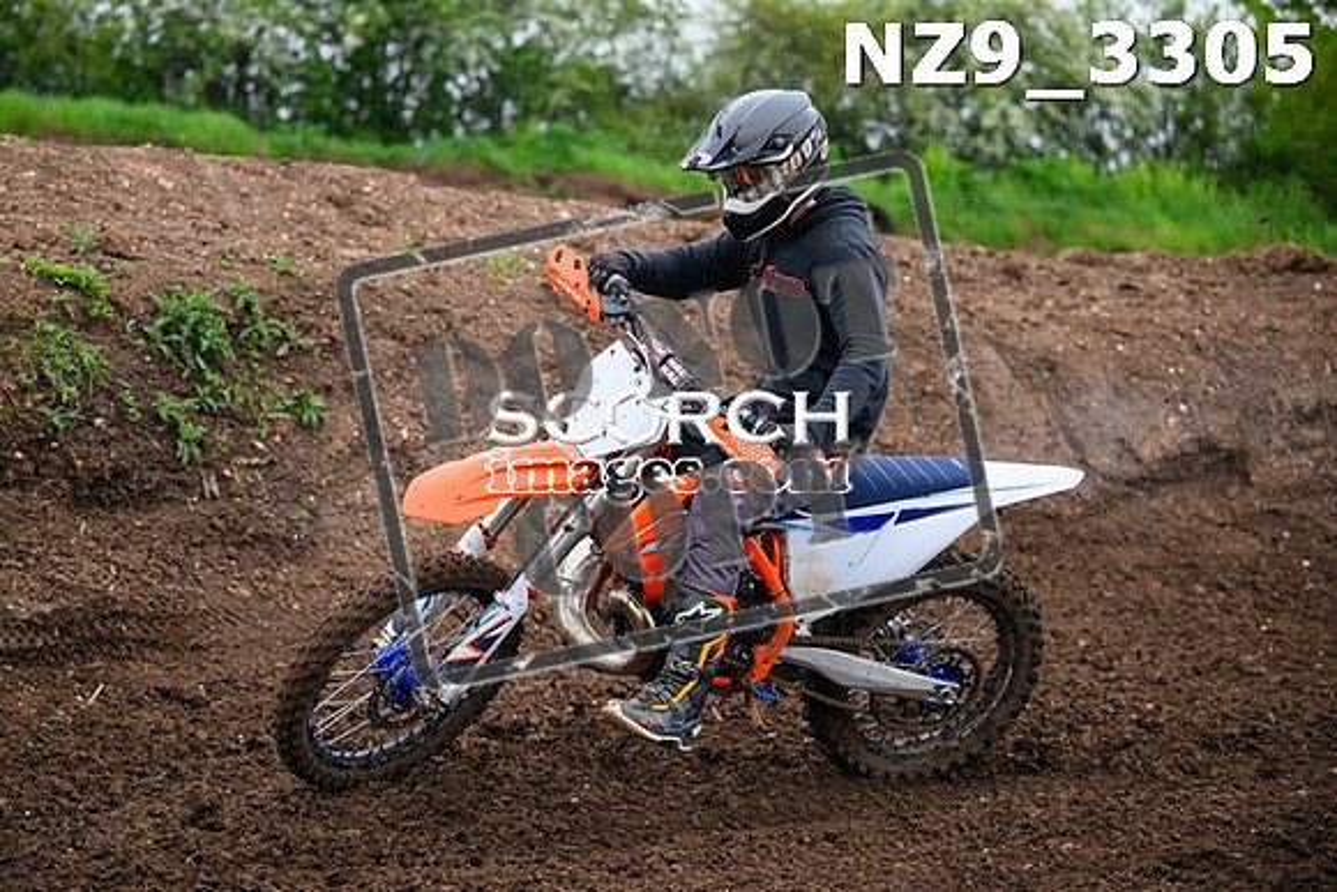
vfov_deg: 16.7
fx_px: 3046
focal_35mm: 82
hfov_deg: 24.8
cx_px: 668
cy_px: 446
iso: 200
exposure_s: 1/1250
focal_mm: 82
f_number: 3.2
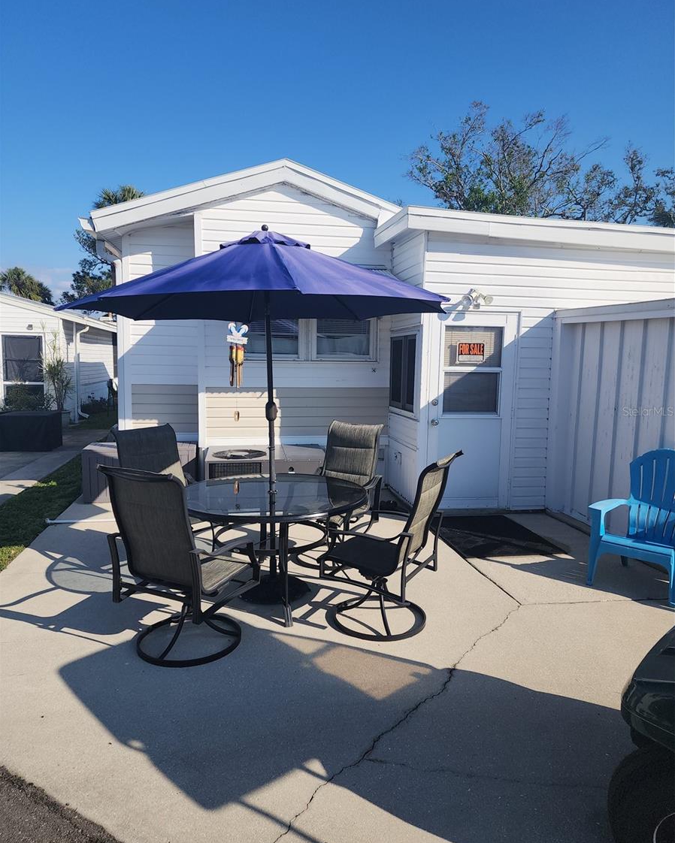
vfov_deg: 70.3
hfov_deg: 58.8
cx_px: 338
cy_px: 411
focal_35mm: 24
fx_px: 599
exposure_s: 1/1601
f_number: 1.8
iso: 12
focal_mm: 6.4
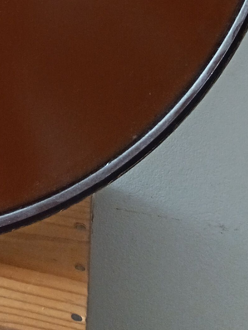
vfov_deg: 17.1
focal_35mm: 91
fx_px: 869
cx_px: -144
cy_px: -286
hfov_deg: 14.9
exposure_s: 1/50
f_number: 1.75
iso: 800
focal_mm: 5.25
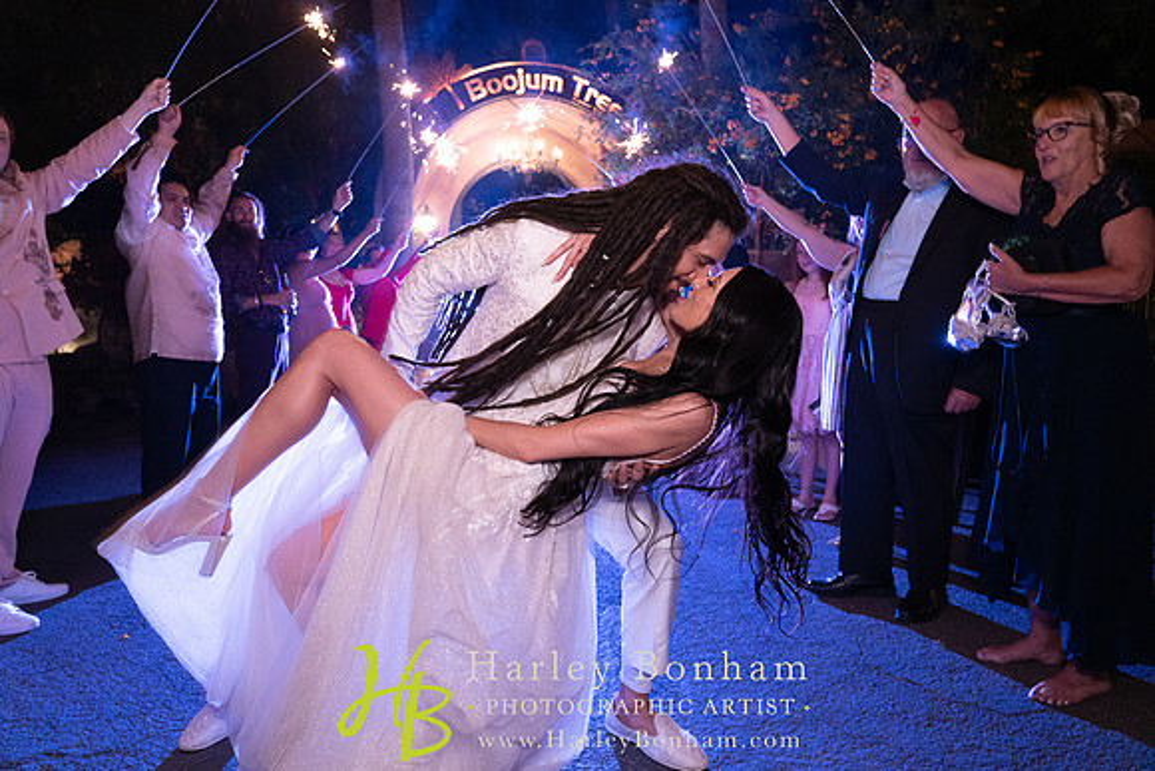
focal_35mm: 24
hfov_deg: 73.7
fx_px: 770
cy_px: 386
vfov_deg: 53.2
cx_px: 578
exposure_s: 1/60
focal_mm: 24
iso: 3200
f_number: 4
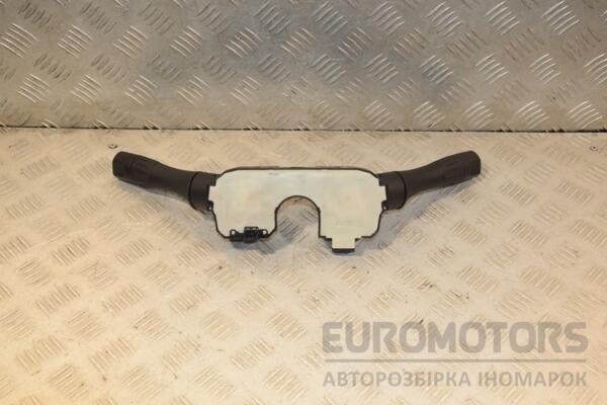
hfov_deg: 43.6
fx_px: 759
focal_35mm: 45
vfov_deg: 29.9
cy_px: 202
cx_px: 304
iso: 800
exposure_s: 1/200
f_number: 7.1
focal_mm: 30
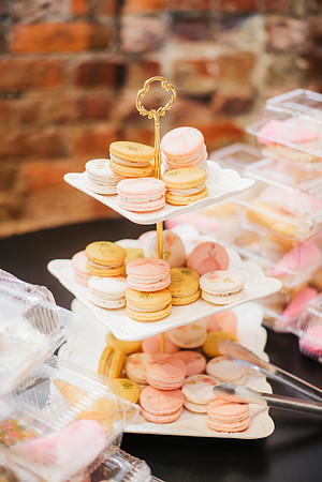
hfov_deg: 27.0
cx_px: 161
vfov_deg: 39.6
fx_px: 671
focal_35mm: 50
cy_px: 241
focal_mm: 50
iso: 1250
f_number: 2
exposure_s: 1/200
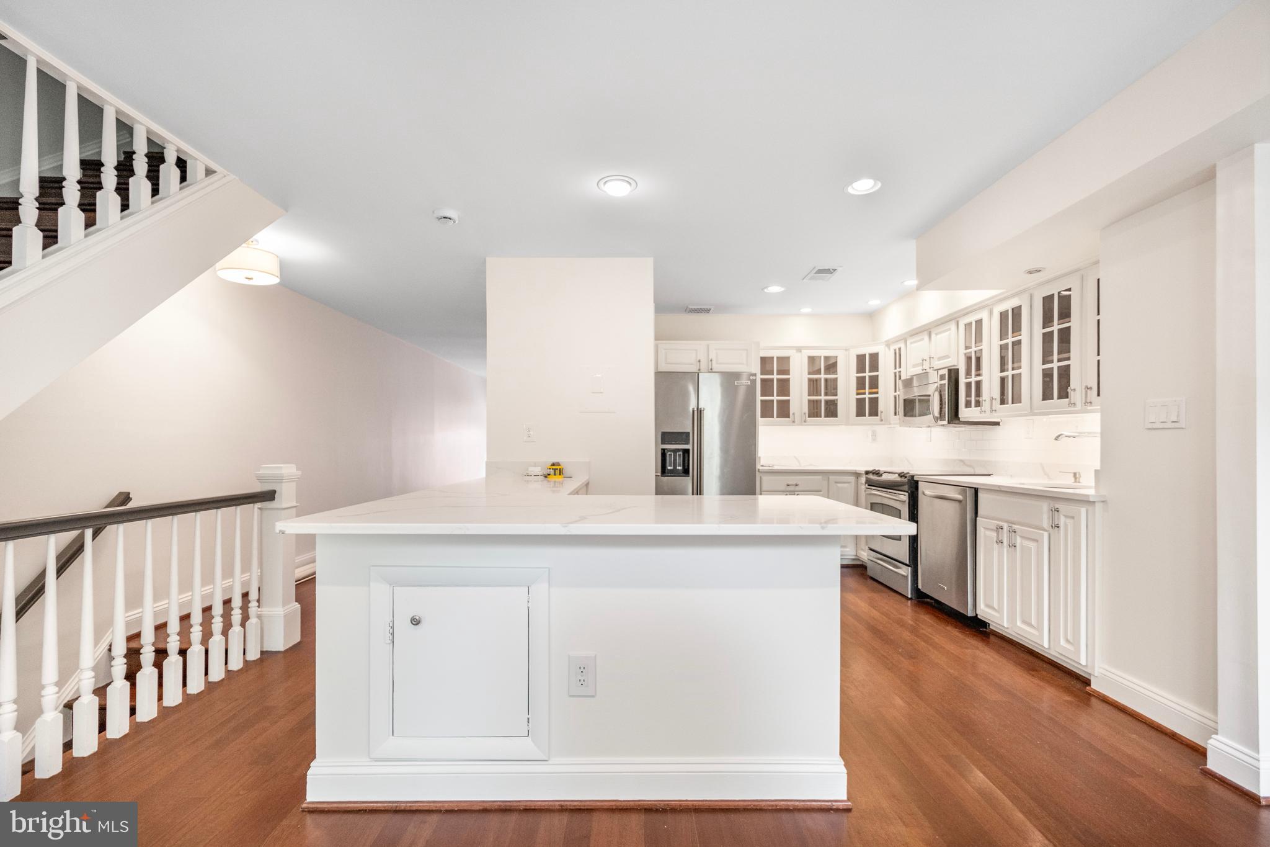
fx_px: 529
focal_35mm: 15
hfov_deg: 100.4
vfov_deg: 77.3
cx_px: 635
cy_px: 424
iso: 400
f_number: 4
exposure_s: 1/40
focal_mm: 10
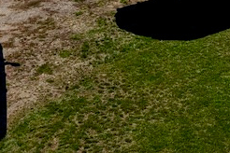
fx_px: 830
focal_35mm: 130
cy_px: -243
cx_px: 234
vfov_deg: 9.2
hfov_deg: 15.5
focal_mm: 8.67
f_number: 1.8
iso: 120
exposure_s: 1/800
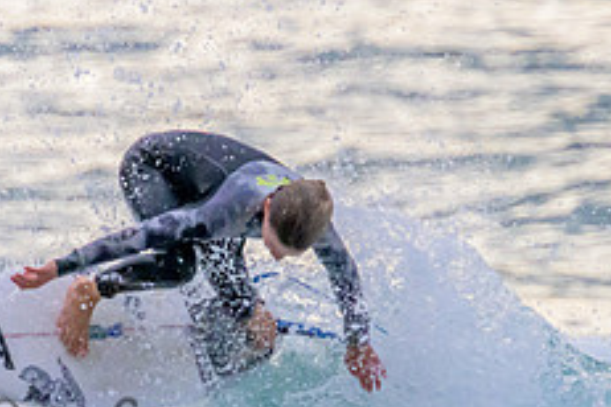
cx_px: 98
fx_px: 34044
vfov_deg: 0.7
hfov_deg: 1.0
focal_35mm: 2006
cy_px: 416
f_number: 11
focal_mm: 800
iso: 8000
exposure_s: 1/2000
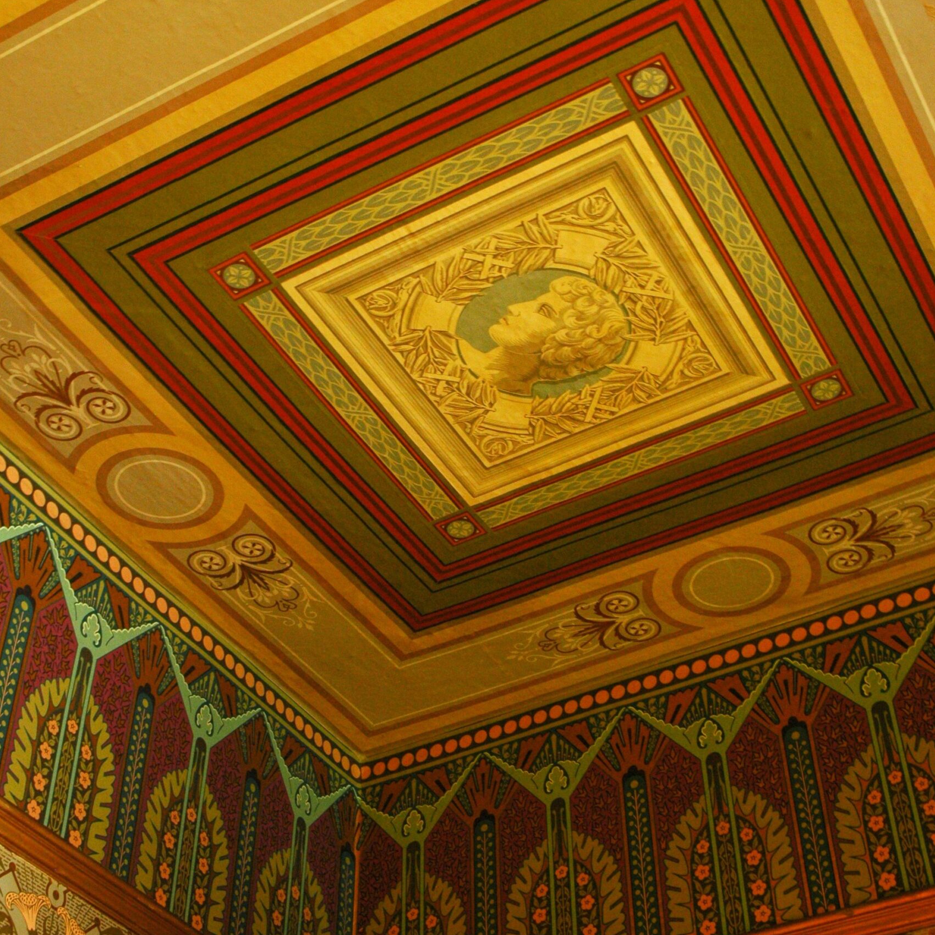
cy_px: 419
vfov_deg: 30.7
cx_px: 468
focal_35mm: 56
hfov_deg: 30.7
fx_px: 1700
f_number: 5.6
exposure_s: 1/10
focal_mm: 29
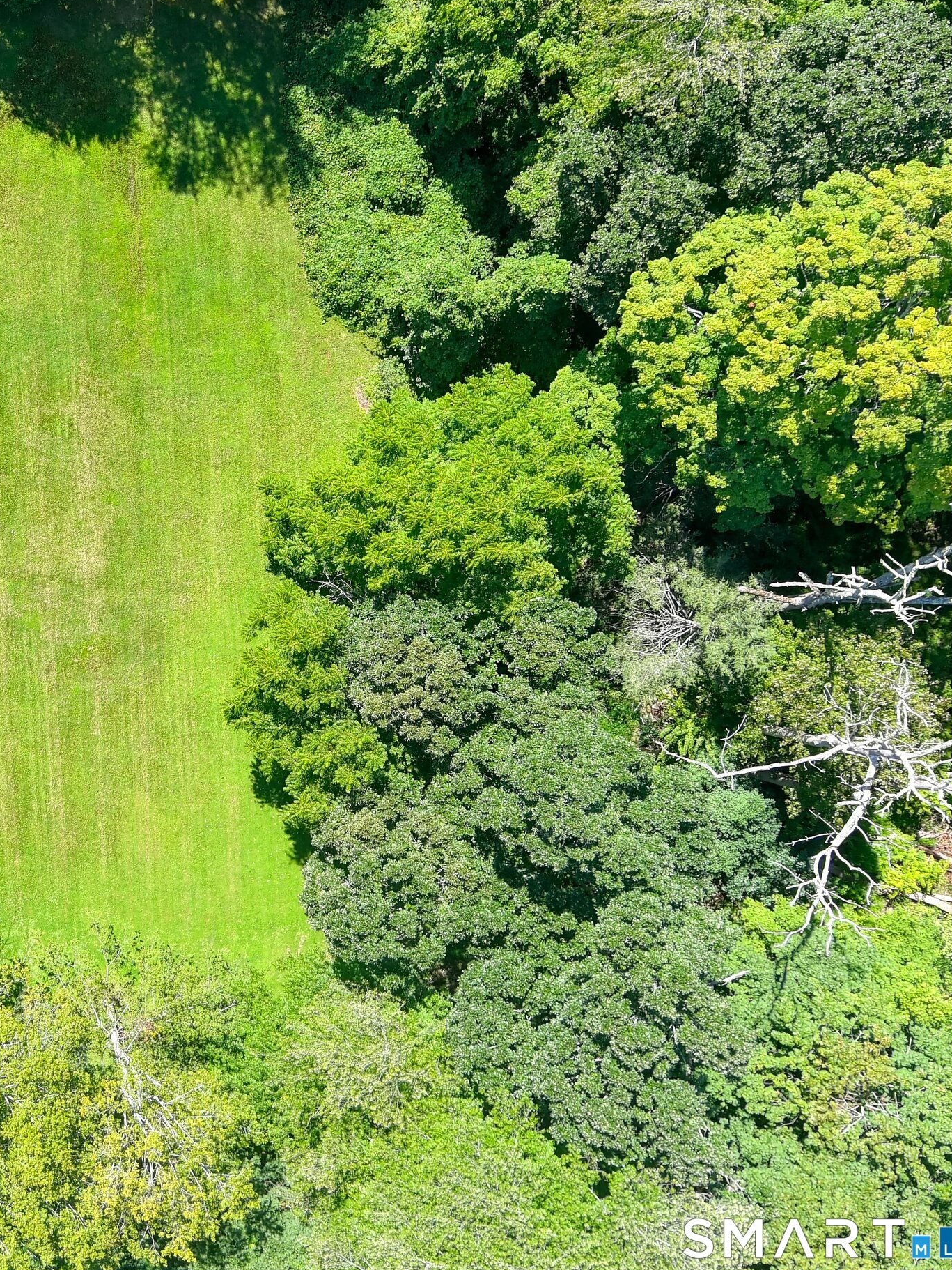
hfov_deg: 28.4
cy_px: 561
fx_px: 1723
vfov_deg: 40.4
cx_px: -68
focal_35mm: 47
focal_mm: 10.6
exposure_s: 1/151
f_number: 2.8
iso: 105
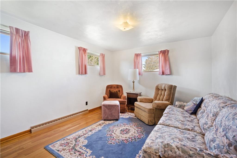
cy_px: 79
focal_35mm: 16
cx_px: 118
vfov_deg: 73.7
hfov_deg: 96.8
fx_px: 105
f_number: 5.6
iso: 2000
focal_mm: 16
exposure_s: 1/125
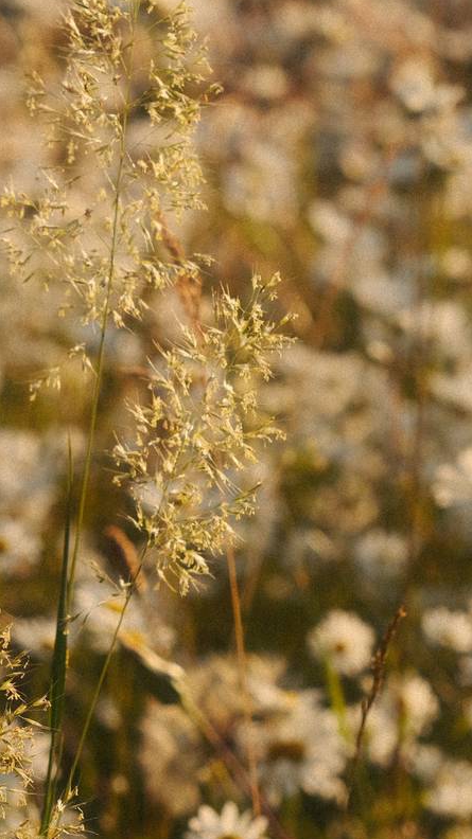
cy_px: 334
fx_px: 4008
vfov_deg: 12.0
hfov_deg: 6.7
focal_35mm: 180
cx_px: 100
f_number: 5.6
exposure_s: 1/2200
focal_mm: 56.5
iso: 640
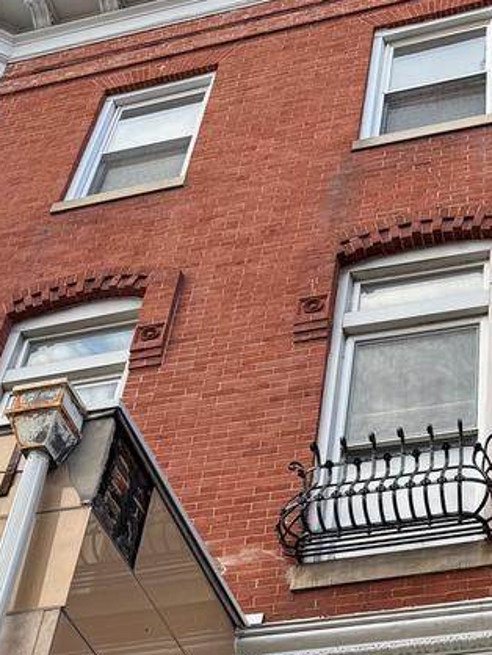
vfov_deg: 28.2
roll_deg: -3.6
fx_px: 1174
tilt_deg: +34.9
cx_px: 403
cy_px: 732
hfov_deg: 23.3
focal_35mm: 62
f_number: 1.78
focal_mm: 6.76
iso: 80
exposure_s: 1/451
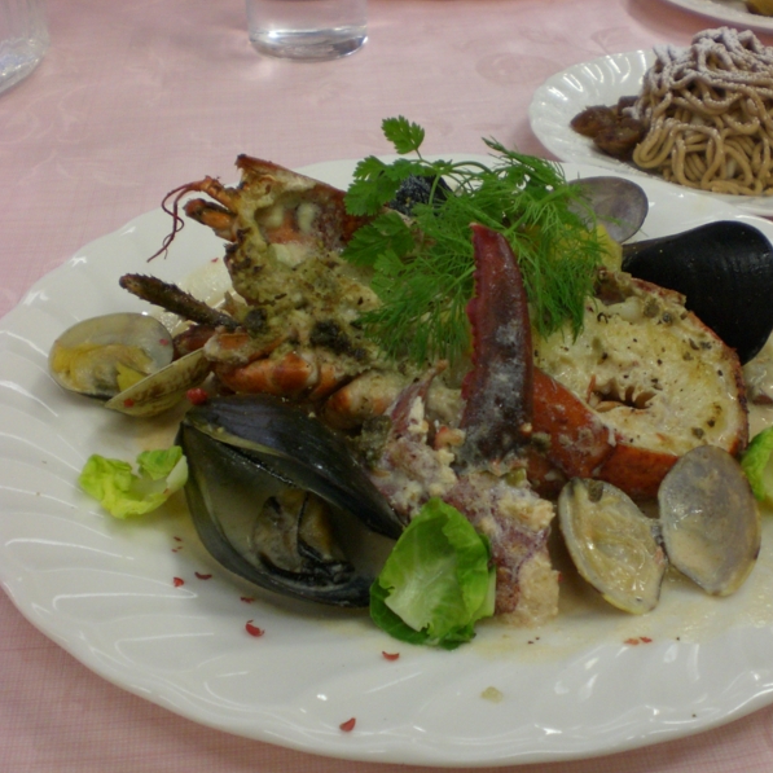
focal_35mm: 45
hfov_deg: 37.2
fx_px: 1137
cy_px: 386
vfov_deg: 37.6
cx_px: 500
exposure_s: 1/60
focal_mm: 6.3
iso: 200
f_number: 3.1
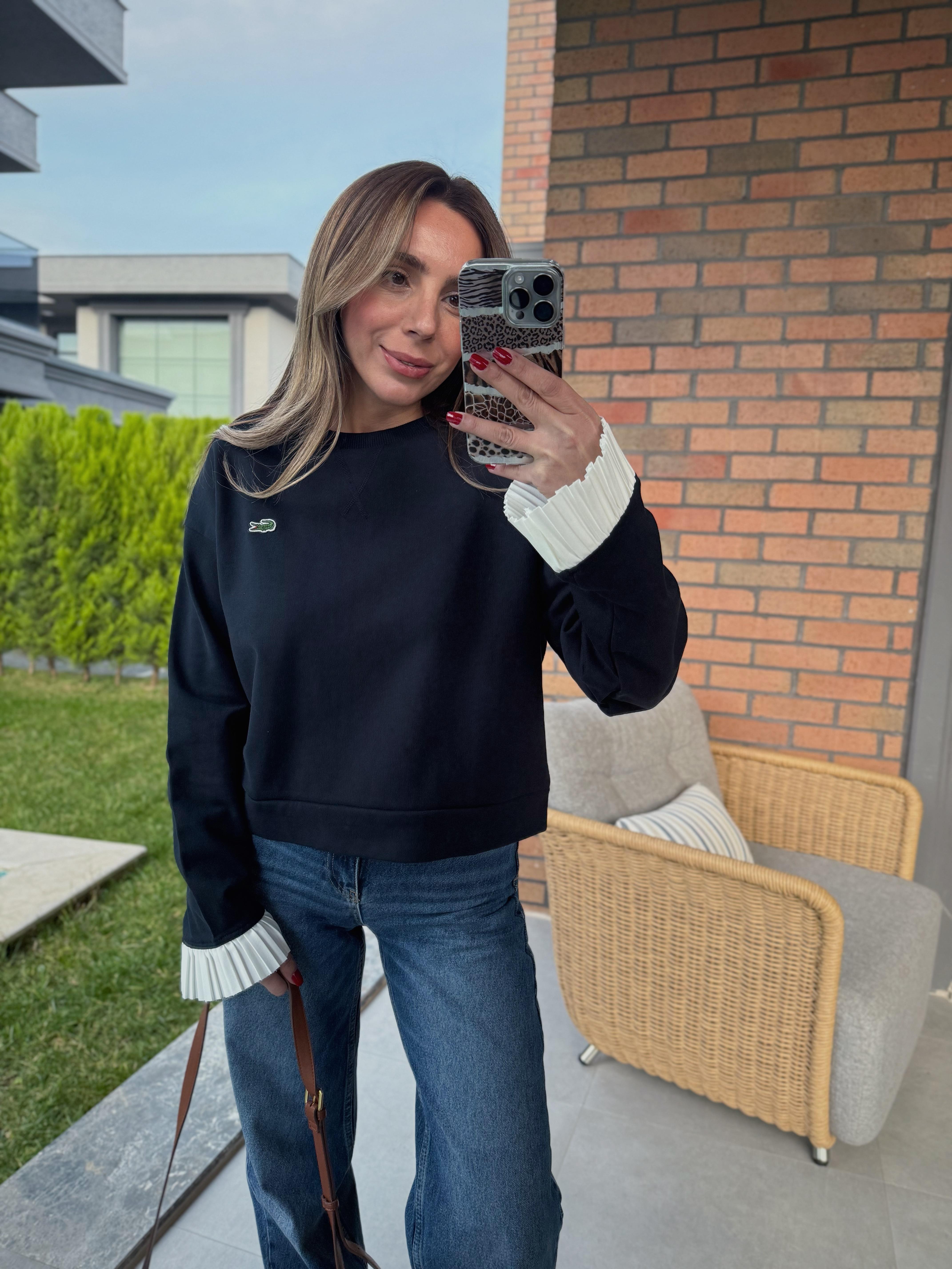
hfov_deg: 56.8
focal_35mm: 24
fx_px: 880
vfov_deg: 71.6
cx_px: 476
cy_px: 634
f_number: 1.78
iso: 200
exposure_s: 1/65
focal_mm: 6.76
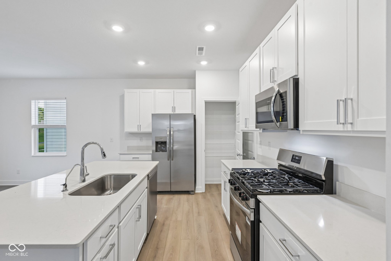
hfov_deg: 96.7
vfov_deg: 73.7
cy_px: 130
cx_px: 196
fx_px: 174
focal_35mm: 16
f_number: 8
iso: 250
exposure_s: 1/15
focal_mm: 16
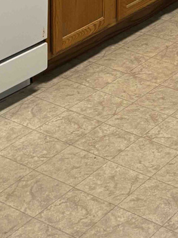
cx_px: 231
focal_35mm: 116
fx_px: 795
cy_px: -184
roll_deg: -2.0
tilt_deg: -6.8
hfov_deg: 12.4
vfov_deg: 14.9
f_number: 1.6
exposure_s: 1/60
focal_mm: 5.96
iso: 160
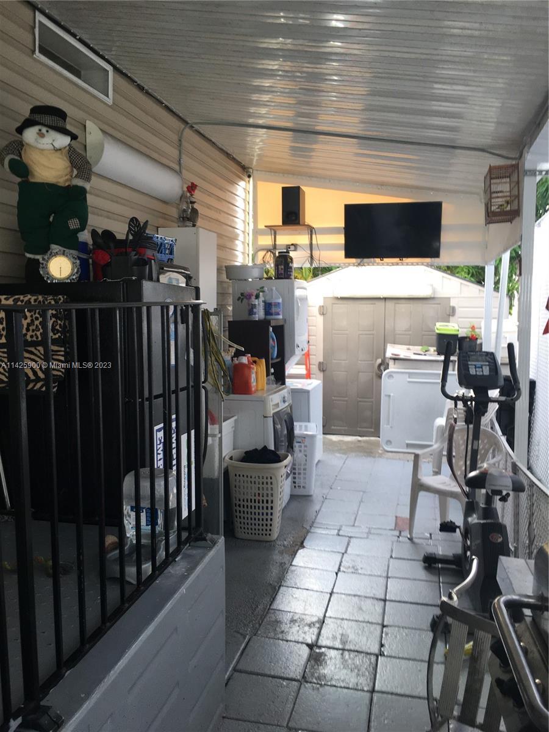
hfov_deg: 48.2
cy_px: 366
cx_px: 274
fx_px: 613
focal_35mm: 29
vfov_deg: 61.7
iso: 40
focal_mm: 4.15
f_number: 2.2
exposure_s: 1/120
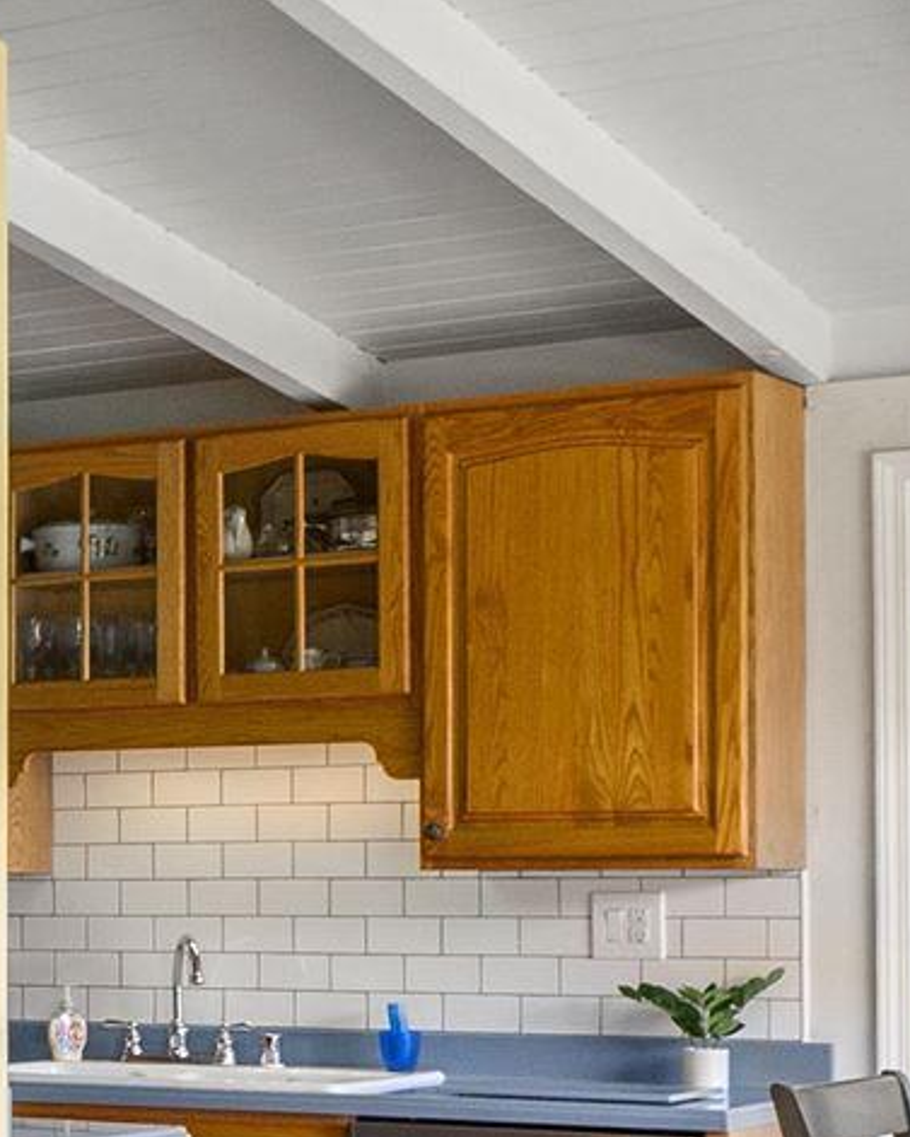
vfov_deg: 19.0
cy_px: 997
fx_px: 3339
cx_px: -953
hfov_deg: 13.2
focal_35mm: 99
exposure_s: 1/40
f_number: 5.6
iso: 640
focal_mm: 16.2
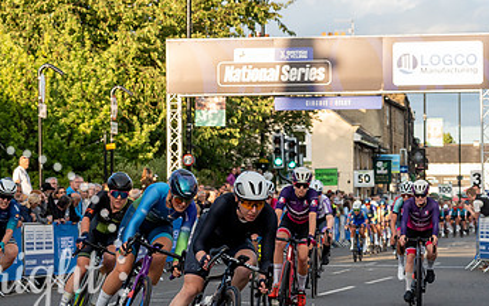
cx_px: 192
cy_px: 243
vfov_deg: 7.2
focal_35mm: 181
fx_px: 2413
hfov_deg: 11.6
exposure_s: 1/800
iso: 1000
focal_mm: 75
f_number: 5.6
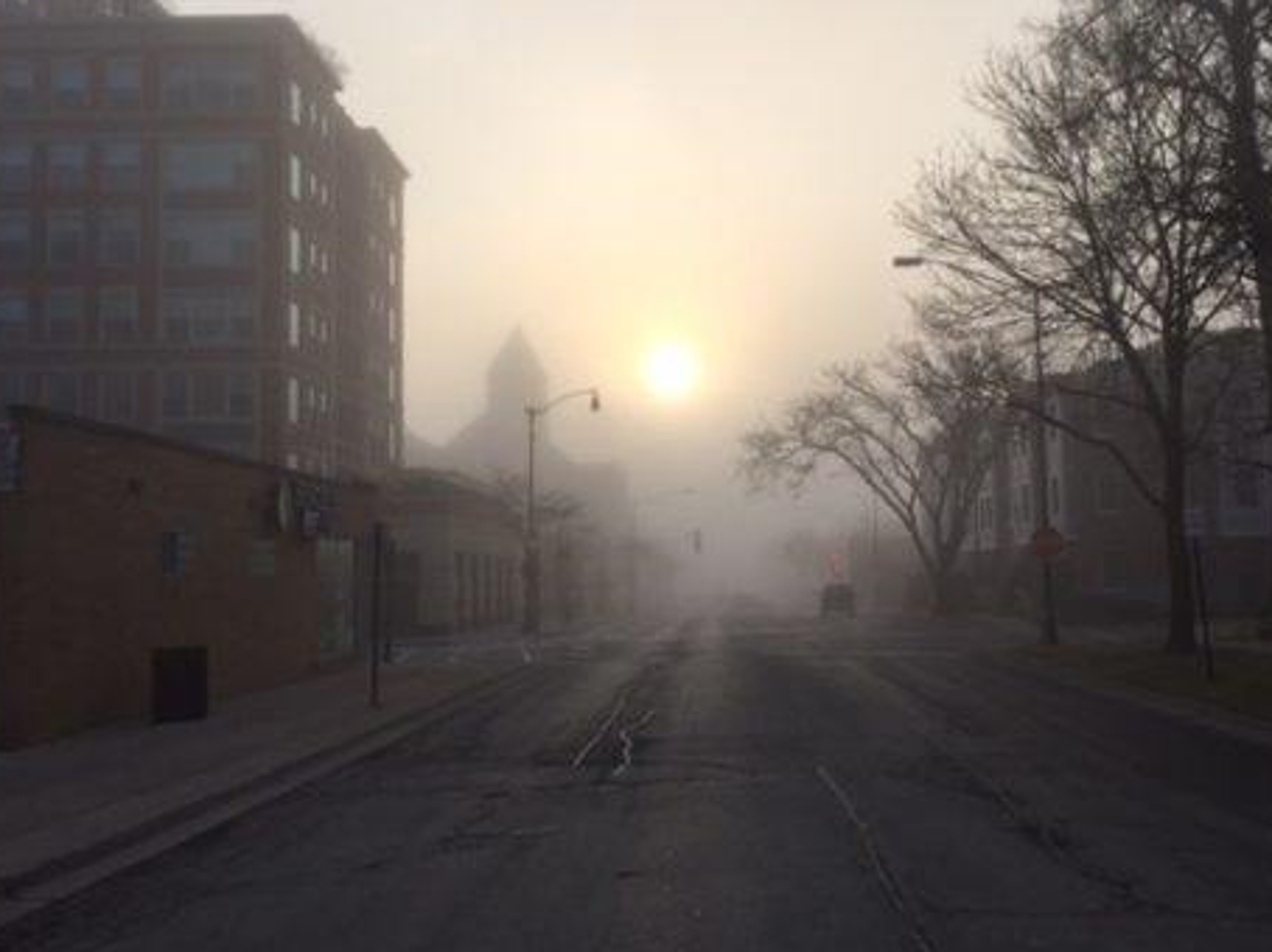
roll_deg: +1.5
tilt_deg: +5.4
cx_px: 705
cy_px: 462
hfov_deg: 48.9
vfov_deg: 37.7
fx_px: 1396
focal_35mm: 38
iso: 32
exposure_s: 1/2639
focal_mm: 4.15
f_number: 2.2
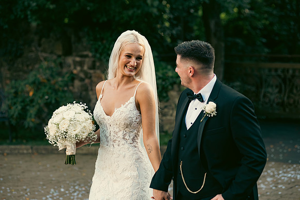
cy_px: 100
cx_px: 150
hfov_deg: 17.1
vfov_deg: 11.4
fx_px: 1000
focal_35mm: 120
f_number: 3.5
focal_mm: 120
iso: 200
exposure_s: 1/200
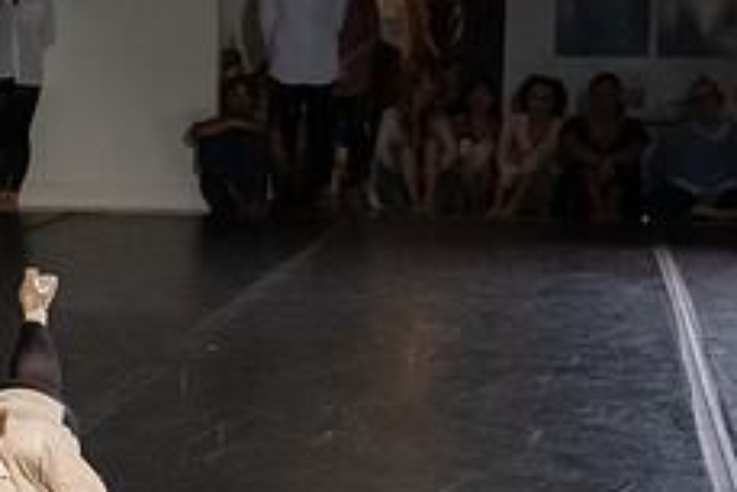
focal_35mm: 102
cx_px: 2
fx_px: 2089
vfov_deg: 13.4
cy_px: 375
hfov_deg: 19.4
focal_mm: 28
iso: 6400
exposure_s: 1/400
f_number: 4.5
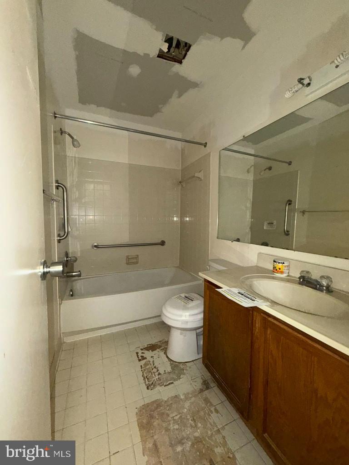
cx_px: 174
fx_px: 188
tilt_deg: -3.8
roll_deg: -1.0
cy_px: 232
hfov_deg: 85.7
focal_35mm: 14
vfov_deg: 102.1
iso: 250
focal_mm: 2.22
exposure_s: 1/60
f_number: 2.2
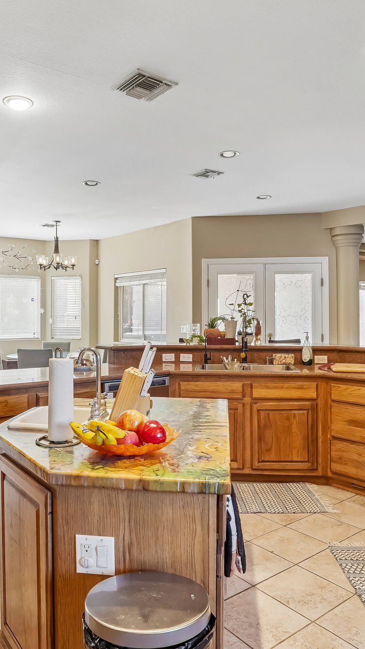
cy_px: 319
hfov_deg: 44.2
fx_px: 447
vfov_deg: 71.9
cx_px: 146
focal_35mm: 26
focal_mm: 16
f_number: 8
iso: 800
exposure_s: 1/25
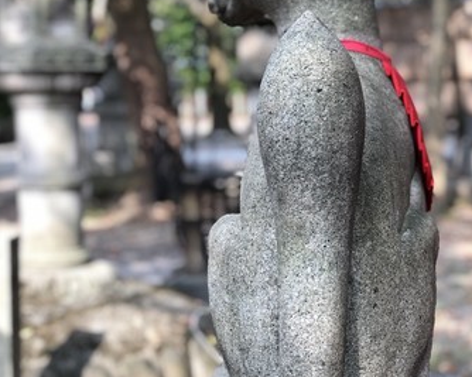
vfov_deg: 20.4
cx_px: 237
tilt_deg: -5.6
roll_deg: +1.3
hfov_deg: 25.4
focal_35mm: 75
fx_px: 1047
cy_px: 164
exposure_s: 1/60
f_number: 2.8
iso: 32
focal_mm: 6.6
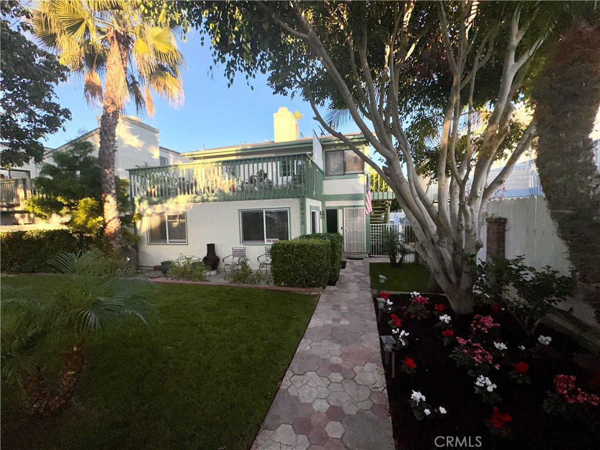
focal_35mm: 14
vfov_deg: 85.7
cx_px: 300
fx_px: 243
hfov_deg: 102.1
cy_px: 225
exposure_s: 1/1114
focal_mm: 2.22
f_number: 2.2
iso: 32
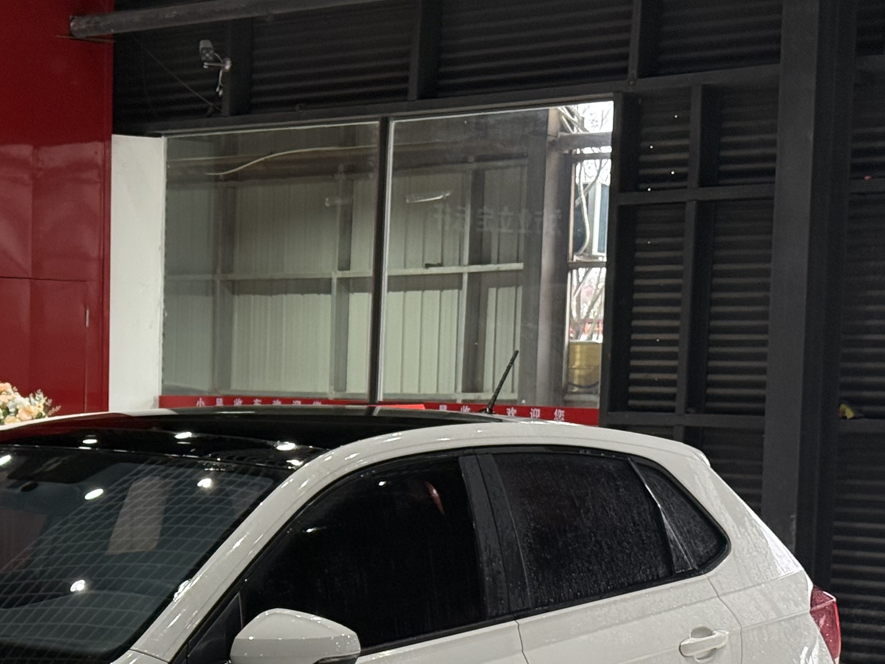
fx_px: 2480
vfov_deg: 15.0
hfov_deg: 19.8
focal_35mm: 97
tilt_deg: -5.7
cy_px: 626
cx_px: 81
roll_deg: -0.6
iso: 250
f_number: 1.78
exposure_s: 1/100
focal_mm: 6.76
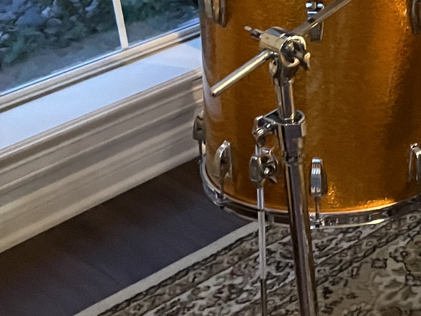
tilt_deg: -28.2
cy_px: 54
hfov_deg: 20.1
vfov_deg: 17.2
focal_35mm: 85
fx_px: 1034
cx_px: 620
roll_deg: -3.8
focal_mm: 4.2
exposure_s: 1/30
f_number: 1.6
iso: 800
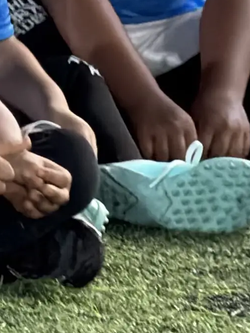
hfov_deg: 2.5
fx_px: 5778
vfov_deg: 3.3
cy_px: -13
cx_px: -391
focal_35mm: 600
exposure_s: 1/33
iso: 640
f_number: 2.8
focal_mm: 16.89
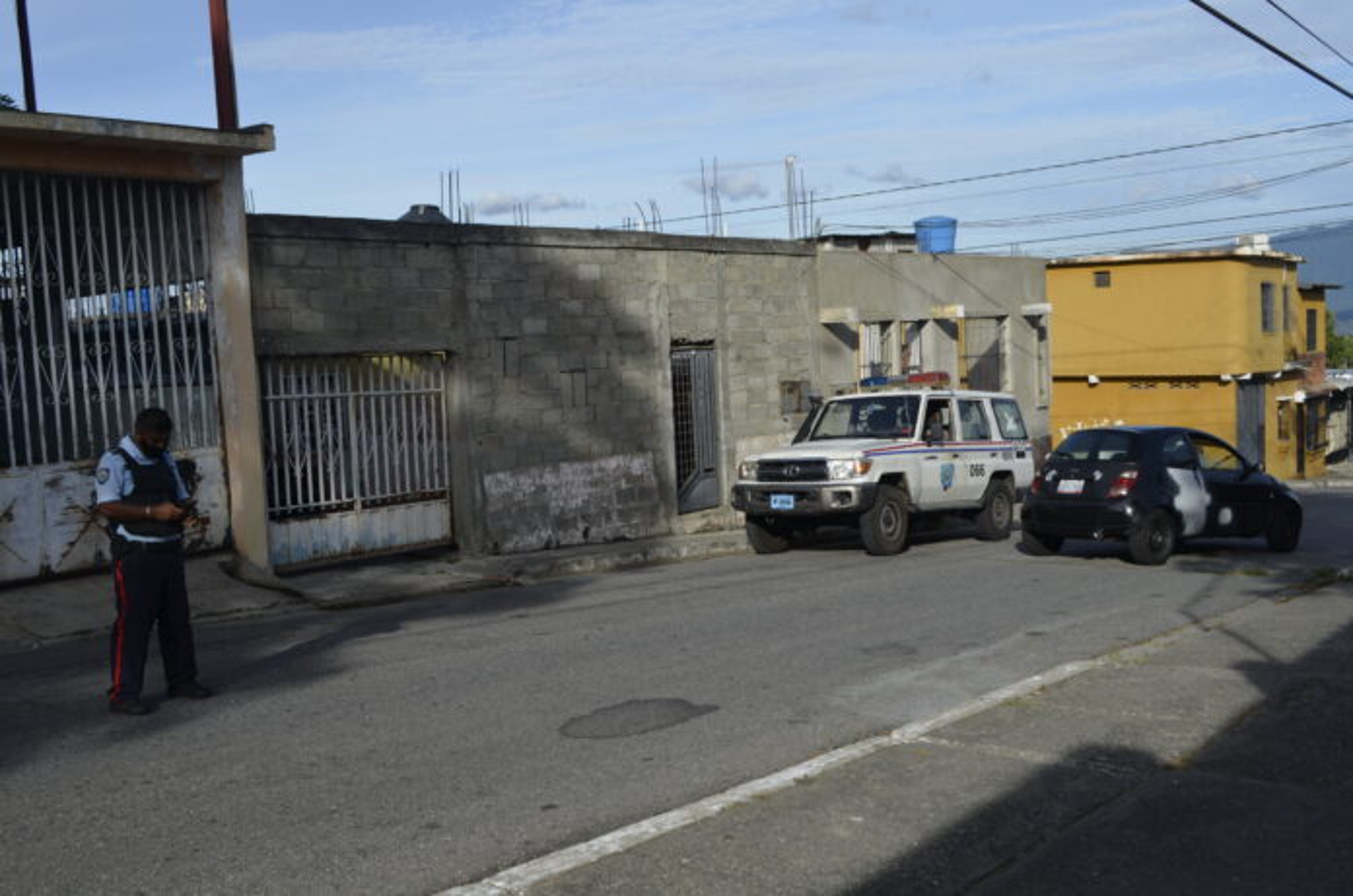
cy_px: 448
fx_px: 1350
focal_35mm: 36
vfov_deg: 36.7
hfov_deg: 53.2
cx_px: 676
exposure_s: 1/250
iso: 110
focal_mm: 24
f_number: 8
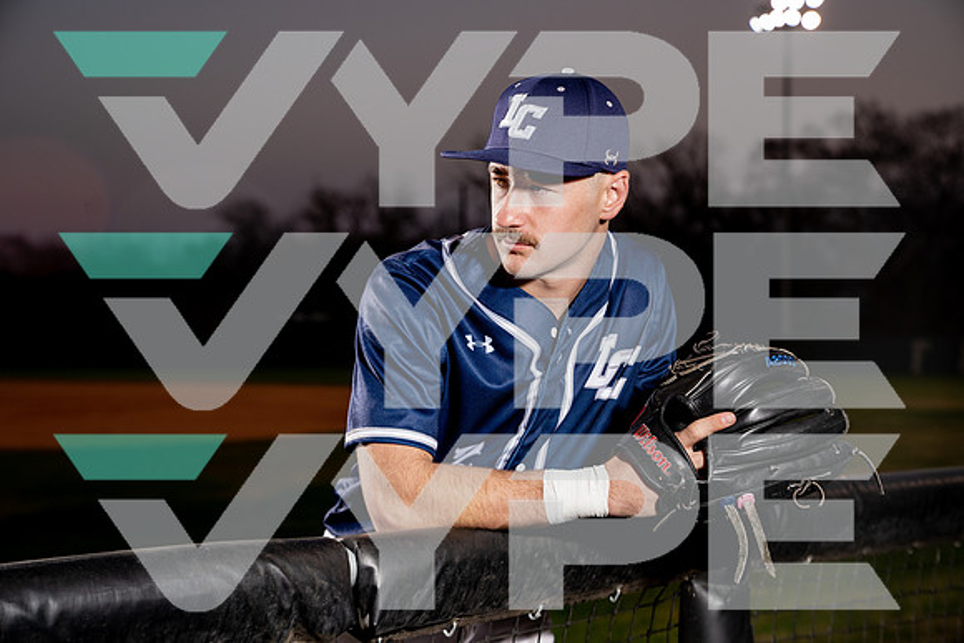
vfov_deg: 23.4
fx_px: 1553
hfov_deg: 34.5
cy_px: 322
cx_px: 482
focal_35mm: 58
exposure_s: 1/250
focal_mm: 58
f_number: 4
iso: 400
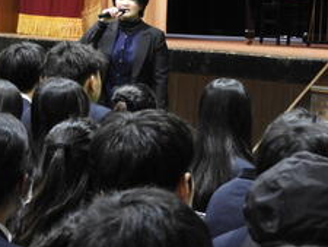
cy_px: 61
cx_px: 109
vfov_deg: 7.3
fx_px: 1934
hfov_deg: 9.7
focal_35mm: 204
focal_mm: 20.6
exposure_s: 1/15
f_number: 5
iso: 800
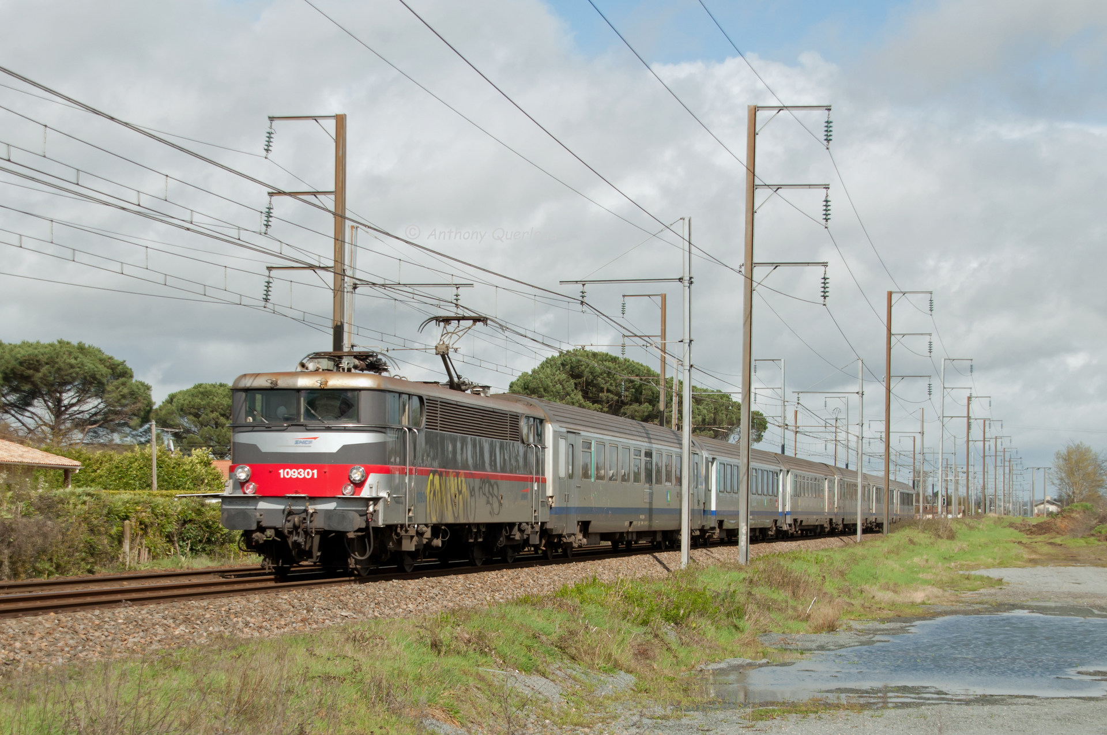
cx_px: 554
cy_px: 368
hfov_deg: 36.9
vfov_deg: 25.0
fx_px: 1658
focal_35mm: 54
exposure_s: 1/800
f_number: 7.1
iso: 200
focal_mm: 36
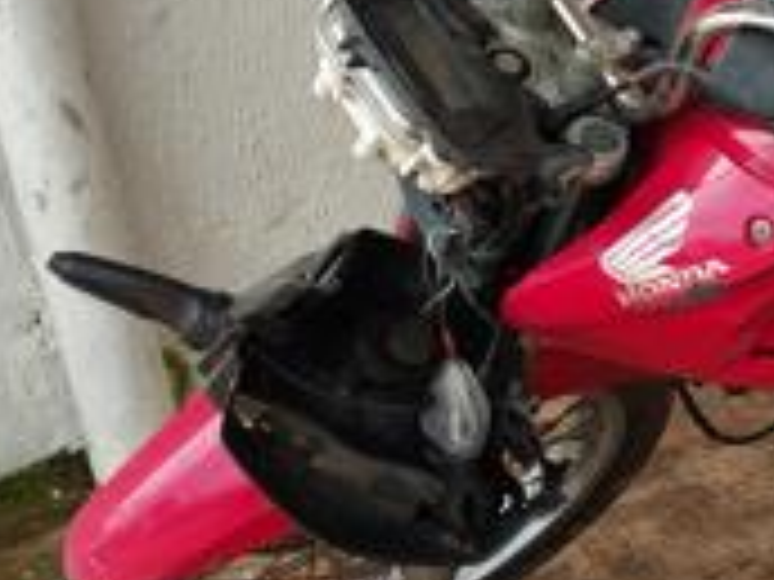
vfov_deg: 15.9
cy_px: 360
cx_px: 1170
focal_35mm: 93
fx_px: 2079
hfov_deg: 18.6
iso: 144
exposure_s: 1/316
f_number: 1.7
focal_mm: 4.71
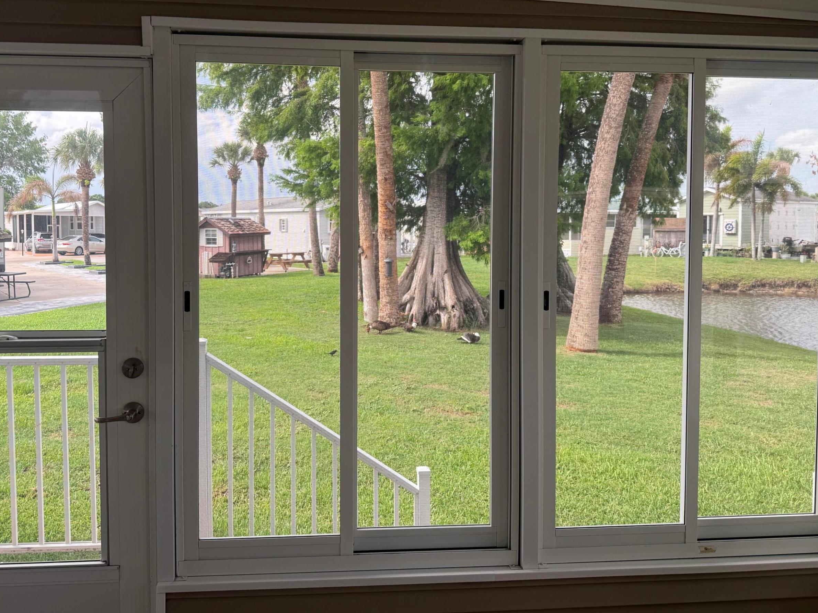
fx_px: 685
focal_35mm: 29
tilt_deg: -0.5
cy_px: 249
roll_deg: +0.0
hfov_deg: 61.5
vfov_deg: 48.0
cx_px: 371
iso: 64
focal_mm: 6.76
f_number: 1.78
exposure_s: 1/215
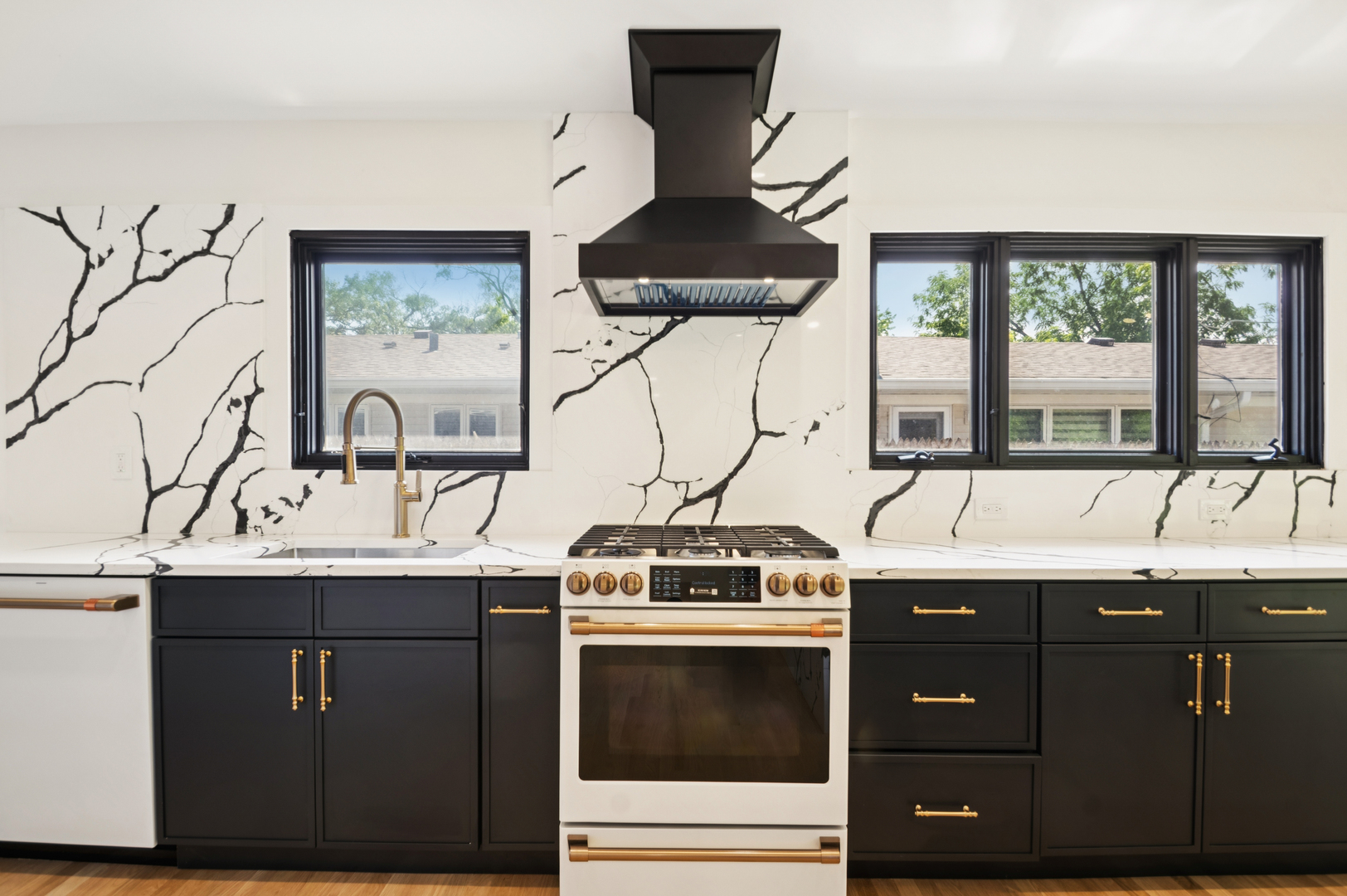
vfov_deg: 77.2
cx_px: 674
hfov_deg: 100.4
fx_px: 561
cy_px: 448
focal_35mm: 15
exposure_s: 1/10
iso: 200
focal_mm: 10
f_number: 10
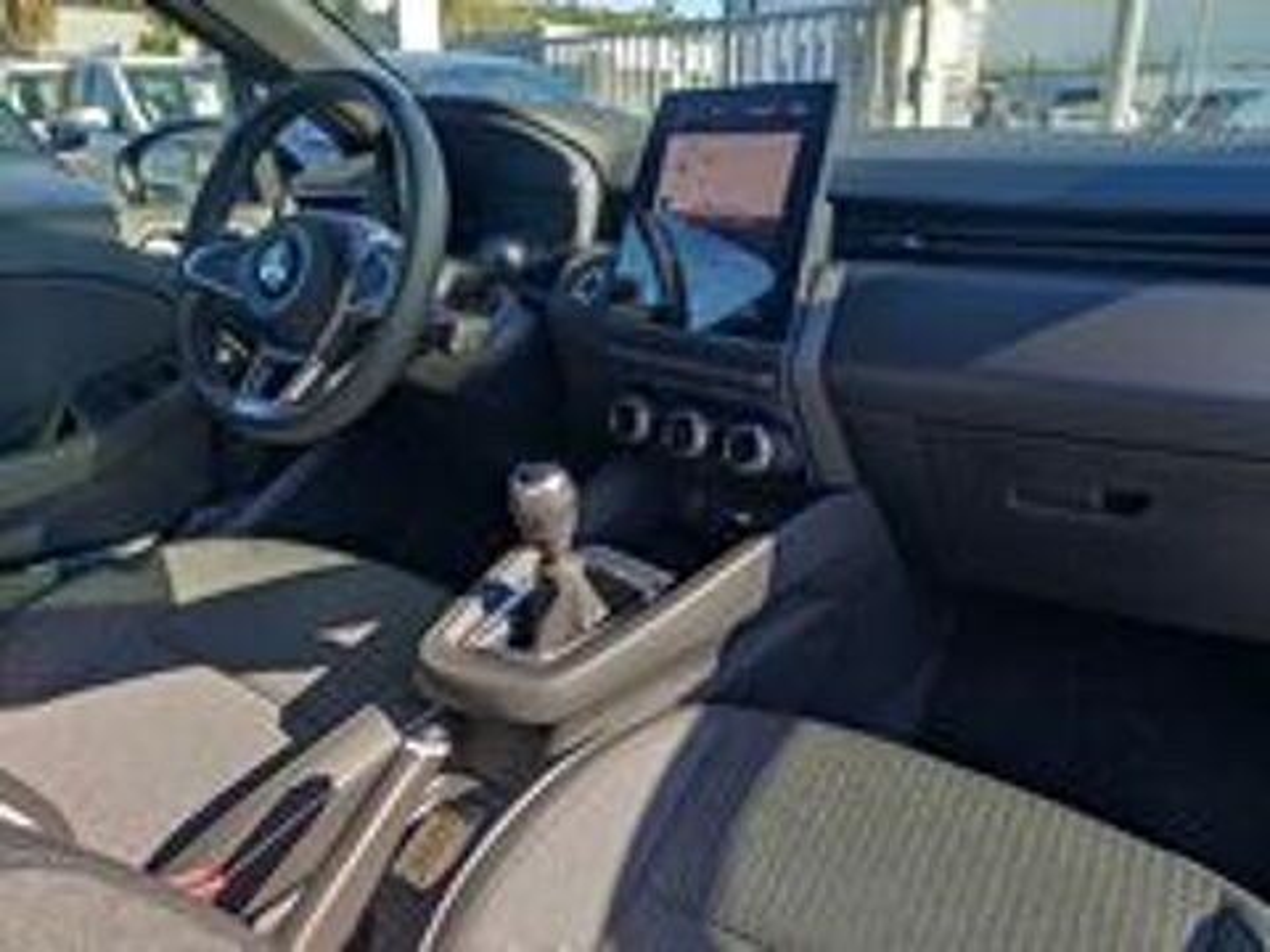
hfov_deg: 69.4
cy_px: 476
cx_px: 635
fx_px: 917
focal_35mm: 25
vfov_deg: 54.9
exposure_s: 1/100
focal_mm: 5.43
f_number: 1.89
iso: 94
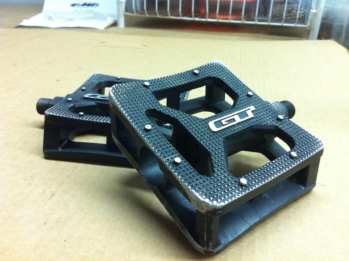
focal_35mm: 35
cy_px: 130
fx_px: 352
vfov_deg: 40.6
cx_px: 174
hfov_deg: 52.7
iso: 160
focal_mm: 3.85
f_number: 2.8
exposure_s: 1/15
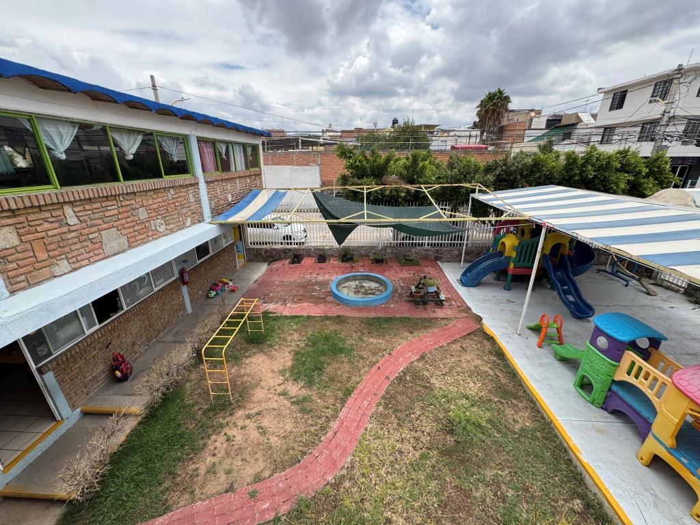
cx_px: 350
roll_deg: +1.0
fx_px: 283
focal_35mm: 14
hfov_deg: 102.1
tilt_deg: -20.5
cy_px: 262
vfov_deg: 85.7
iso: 40
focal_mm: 2.22
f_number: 2.2
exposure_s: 1/1299
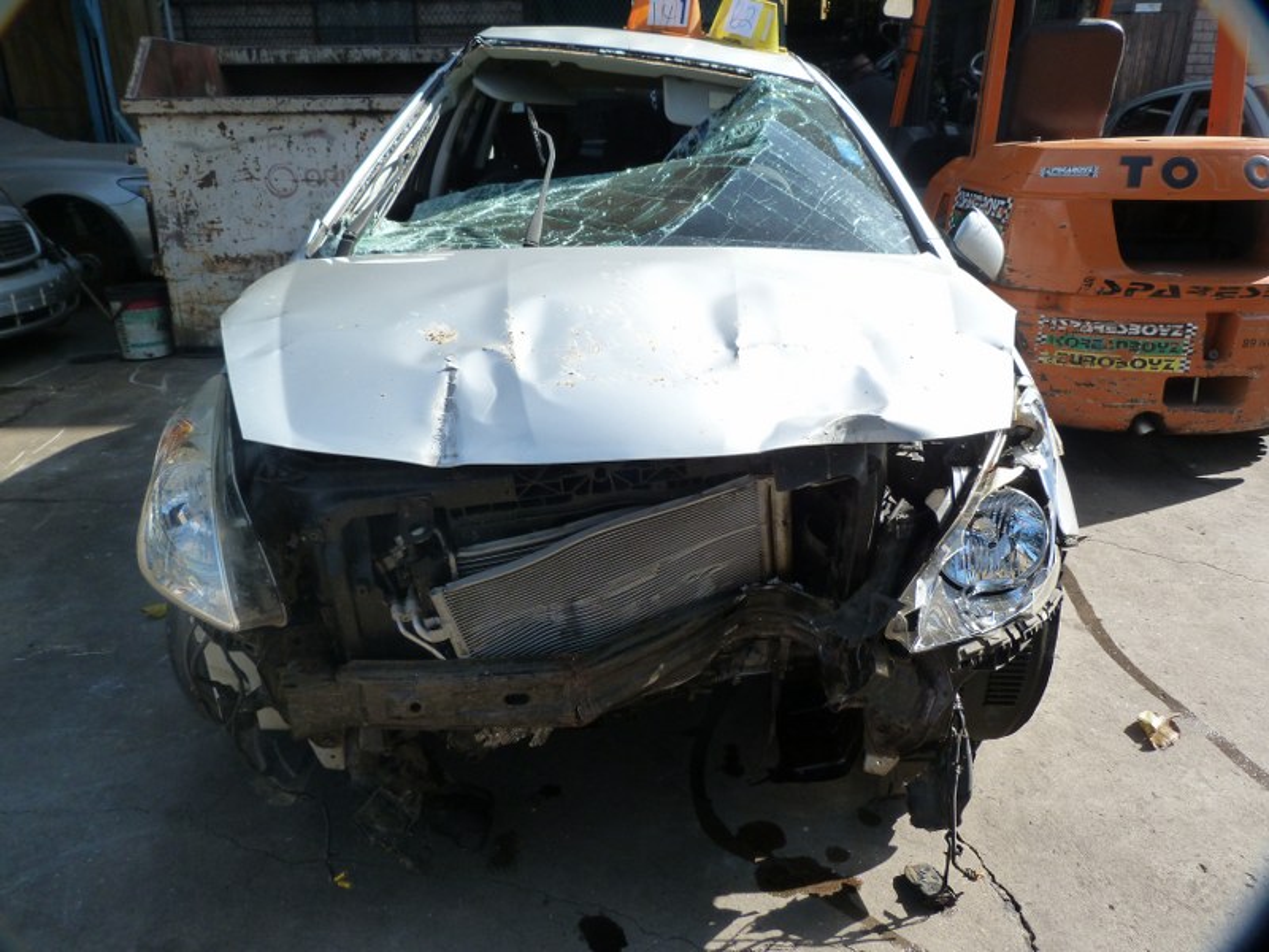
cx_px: 634
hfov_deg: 69.4
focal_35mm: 25
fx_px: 916
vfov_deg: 54.9
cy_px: 476
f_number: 4
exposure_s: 1/250
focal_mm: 4.5
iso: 125
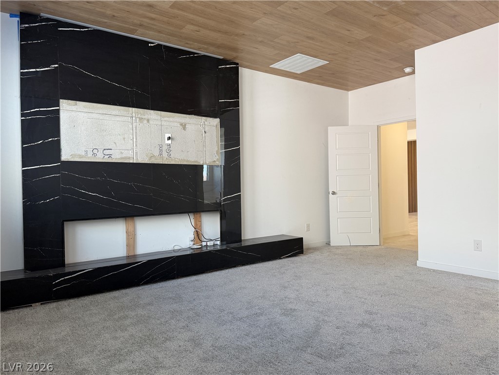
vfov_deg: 56.8
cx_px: 250
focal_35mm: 24
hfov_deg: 71.6
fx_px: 346
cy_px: 188
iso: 200
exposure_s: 1/120
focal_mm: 6.76
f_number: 1.78
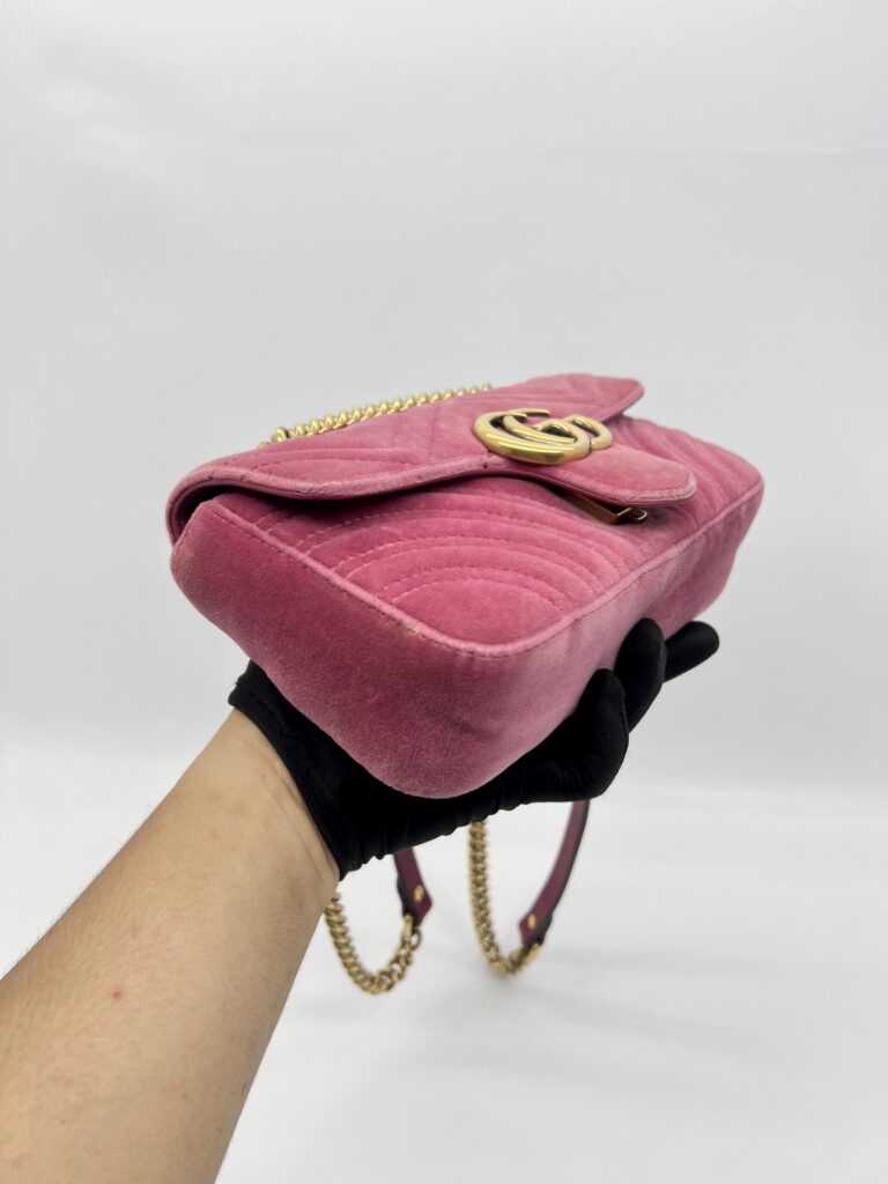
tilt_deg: -26.2
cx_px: 444
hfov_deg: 53.1
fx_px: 889
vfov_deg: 67.3
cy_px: 592
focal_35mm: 26
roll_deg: +0.5
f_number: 1.5
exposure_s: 1/115
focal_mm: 5.7
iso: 32
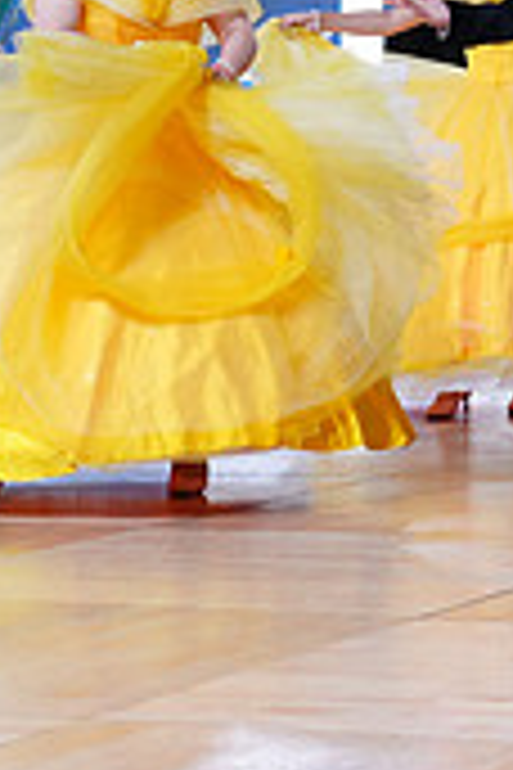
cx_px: 1143
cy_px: 92
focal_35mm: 170
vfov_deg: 12.0
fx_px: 3633
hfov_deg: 7.6
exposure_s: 1/500
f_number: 4
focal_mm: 50
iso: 1600
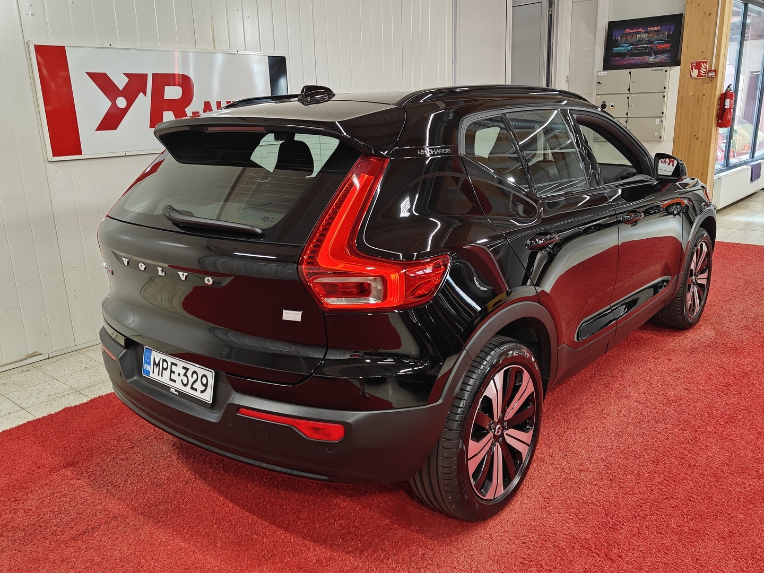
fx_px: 662
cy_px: 286
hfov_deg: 60.0
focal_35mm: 30
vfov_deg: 46.8
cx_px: 382
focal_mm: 5.59
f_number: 1.8
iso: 80
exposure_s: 1/52
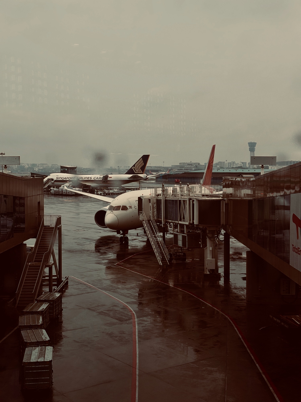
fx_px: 603
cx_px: 150
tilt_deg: -3.3
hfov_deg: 28.0
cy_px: 201
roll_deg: -1.5
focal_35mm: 52
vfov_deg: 36.8
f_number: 1.6
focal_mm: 5.96
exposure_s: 1/1080
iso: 32
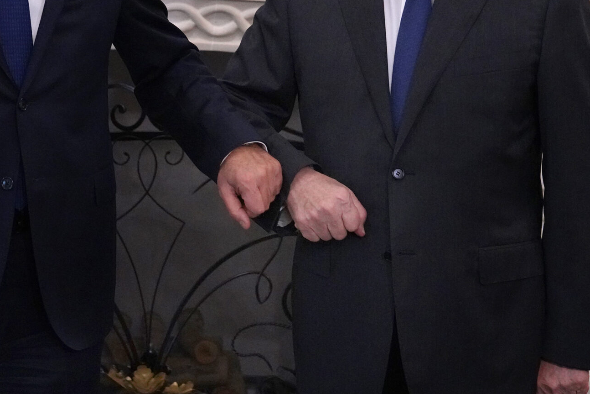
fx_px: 1524
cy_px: 44
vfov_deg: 14.6
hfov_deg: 21.8
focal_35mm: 93
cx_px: 166
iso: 5000
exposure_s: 1/200
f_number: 3.5
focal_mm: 47
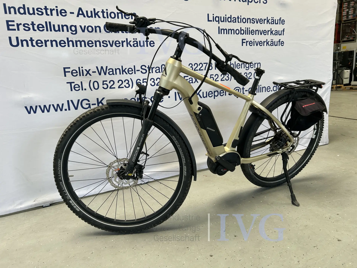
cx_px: 178
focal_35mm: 26
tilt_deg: -12.5
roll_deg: +2.3
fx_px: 268
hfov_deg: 67.3
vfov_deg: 53.1
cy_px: 134
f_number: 1.5
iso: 40
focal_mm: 5.7
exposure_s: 1/172
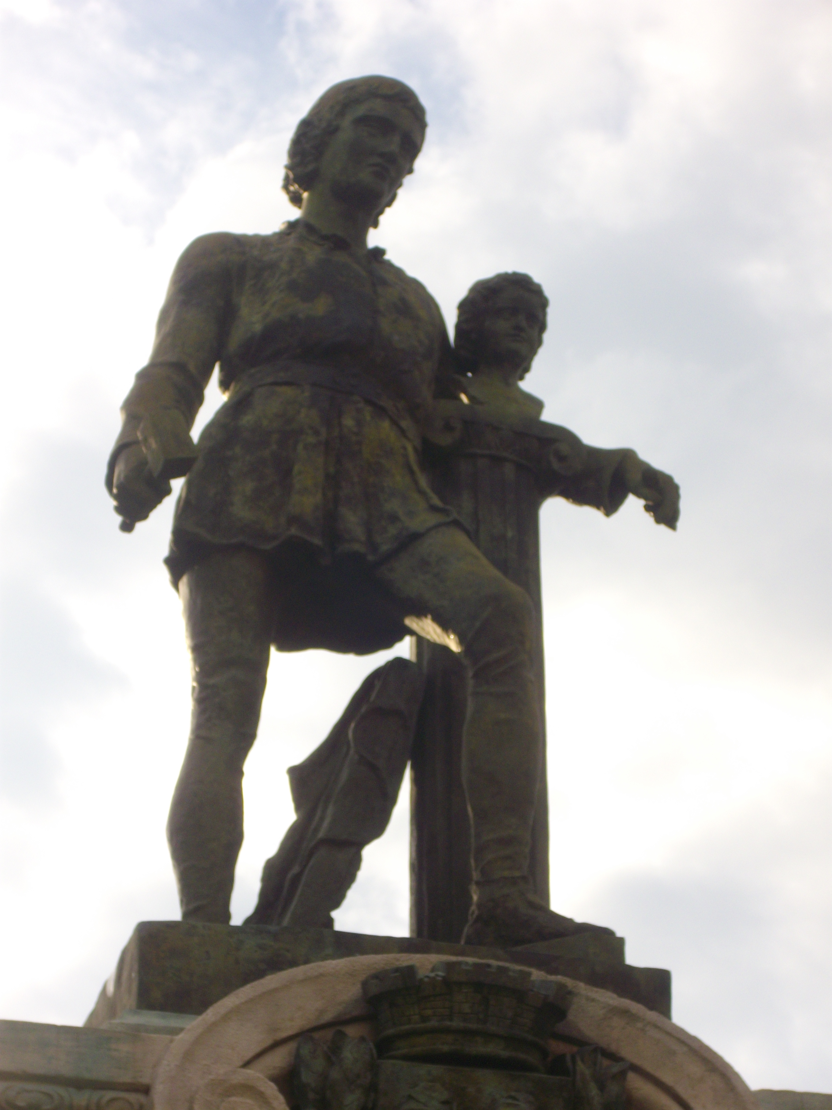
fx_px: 3589
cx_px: 416
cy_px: 555
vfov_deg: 17.6
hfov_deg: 13.2
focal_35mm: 112
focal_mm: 18.6
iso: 100
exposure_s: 1/320
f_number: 5.2
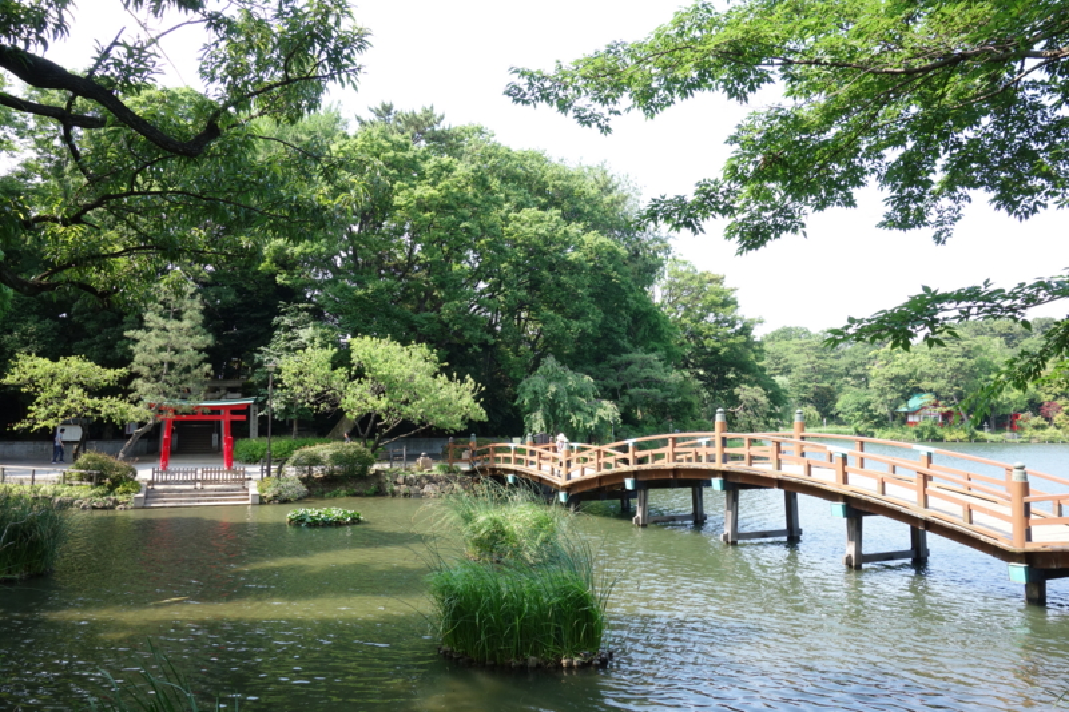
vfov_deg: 46.4
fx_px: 831
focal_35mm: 28
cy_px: 356
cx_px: 534
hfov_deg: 65.5
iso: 320
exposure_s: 1/250
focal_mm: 10.4
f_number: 5.6
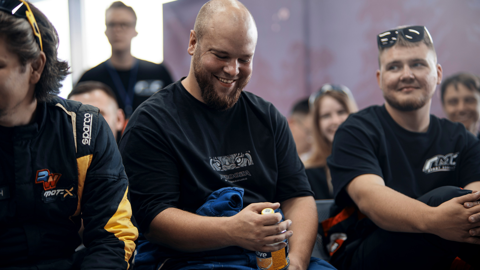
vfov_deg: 13.6
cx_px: 240
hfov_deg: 23.9
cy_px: 119
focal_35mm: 89
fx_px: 1133
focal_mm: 85
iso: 250
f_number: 1.8
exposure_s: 1/125
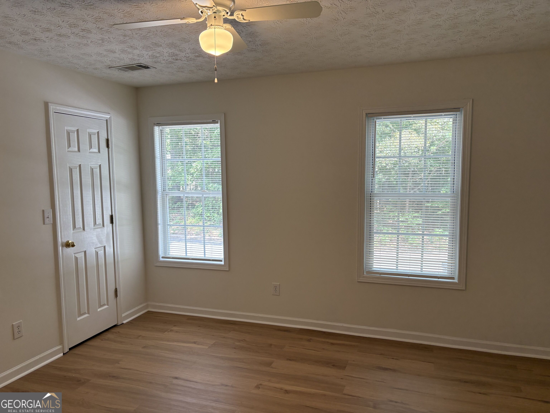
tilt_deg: -4.7
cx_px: 275
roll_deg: +1.4
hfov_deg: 67.3
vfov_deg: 53.1
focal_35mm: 26
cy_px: 206
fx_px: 413
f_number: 1.6
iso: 100
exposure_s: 1/145
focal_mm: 5.96
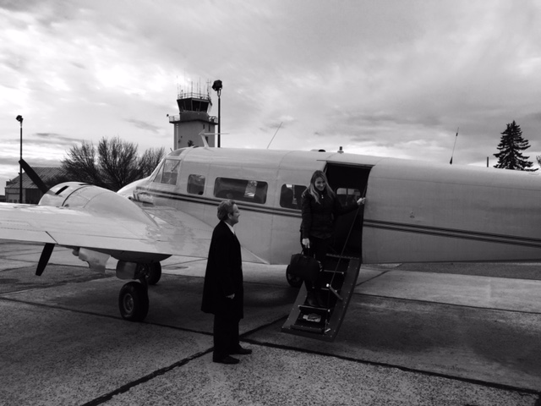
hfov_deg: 61.7
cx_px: 270
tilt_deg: -0.1
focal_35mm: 29
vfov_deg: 48.2
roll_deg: -1.0
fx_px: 453
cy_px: 203
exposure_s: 1/444
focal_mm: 4.15
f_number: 2.2
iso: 32
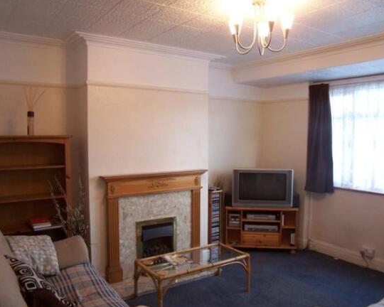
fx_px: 455
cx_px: 206
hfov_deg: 45.8
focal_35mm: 40
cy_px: 153
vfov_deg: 37.3
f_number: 2.8
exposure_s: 1/30
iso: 140
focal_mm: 6.3
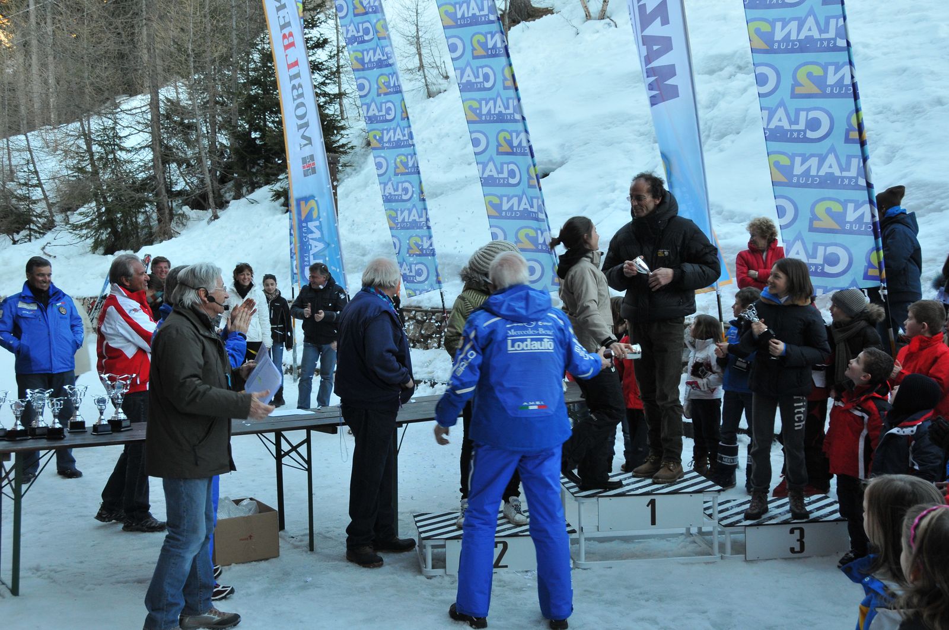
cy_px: 315
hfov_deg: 48.0
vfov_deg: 32.9
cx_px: 474
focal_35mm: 40
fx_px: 1066
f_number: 6.3
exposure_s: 1/80
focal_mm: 27
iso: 640
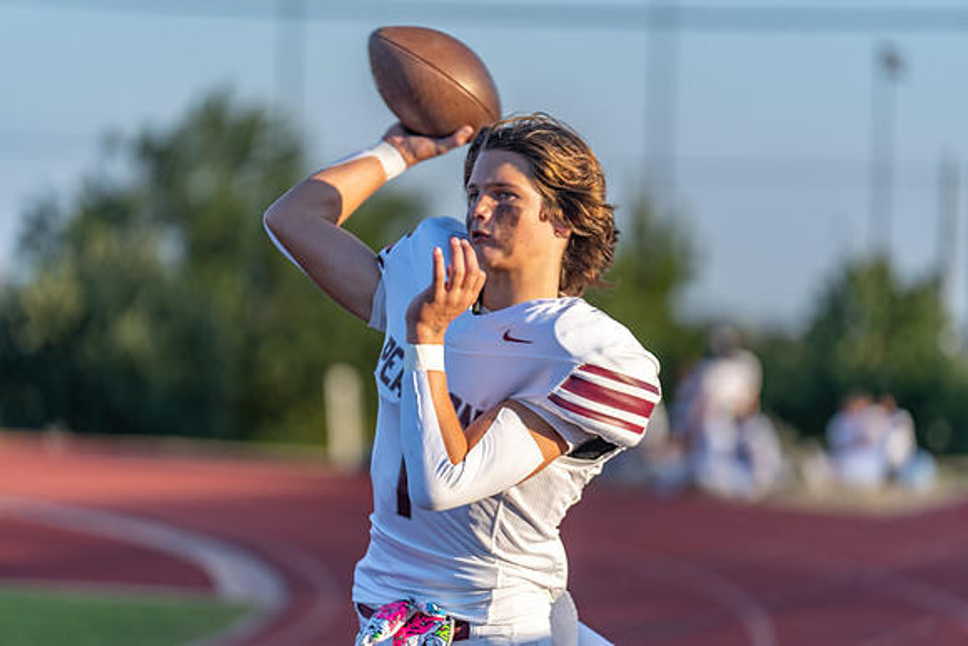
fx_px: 4733
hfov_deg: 11.7
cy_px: 323
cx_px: 484
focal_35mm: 176
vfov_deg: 7.8
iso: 100
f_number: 2.8
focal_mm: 176
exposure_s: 1/1000
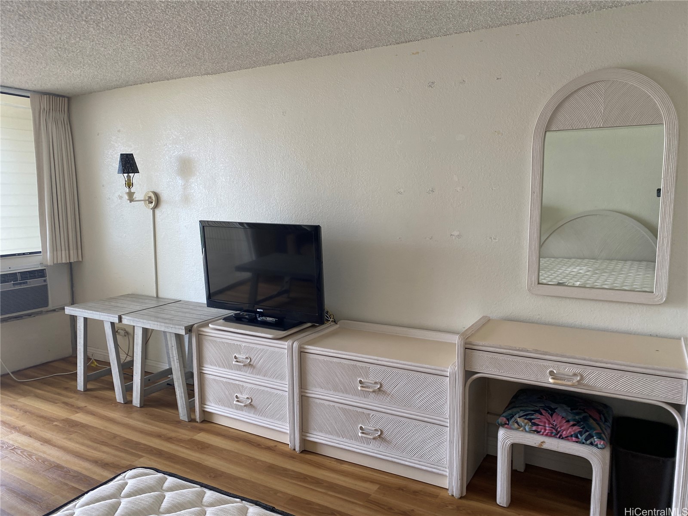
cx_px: 344
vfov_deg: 53.1
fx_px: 517
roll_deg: +0.3
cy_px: 258
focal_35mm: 26
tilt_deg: -7.1
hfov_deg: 67.3
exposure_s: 1/122
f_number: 1.8
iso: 64
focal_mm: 4.25
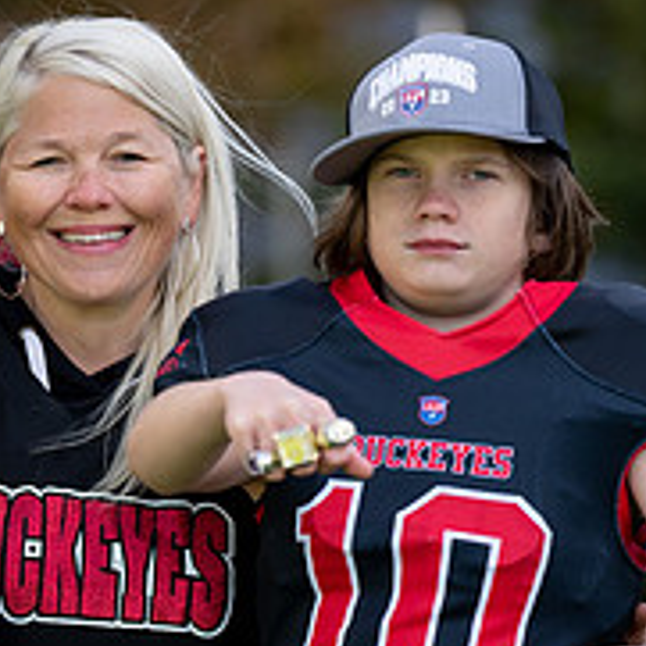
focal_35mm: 390
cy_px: 361
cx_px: 132
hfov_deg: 4.5
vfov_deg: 4.5
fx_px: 8234
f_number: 2.8
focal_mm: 133
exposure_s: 1/500
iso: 100
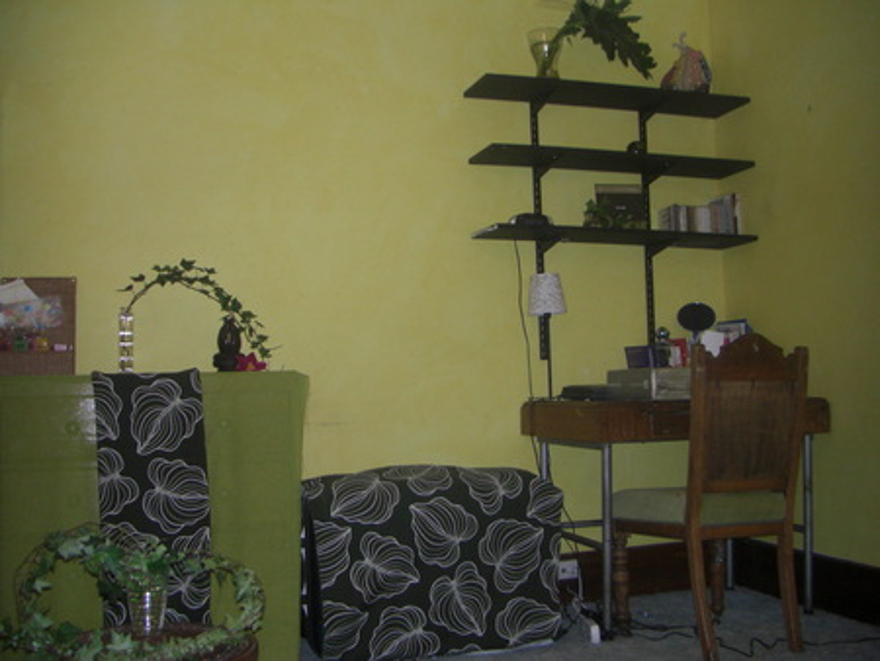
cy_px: 330
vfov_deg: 37.8
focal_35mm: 38
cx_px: 440
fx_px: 967
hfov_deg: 49.0
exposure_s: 1/60
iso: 200
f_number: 3.4
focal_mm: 6.3
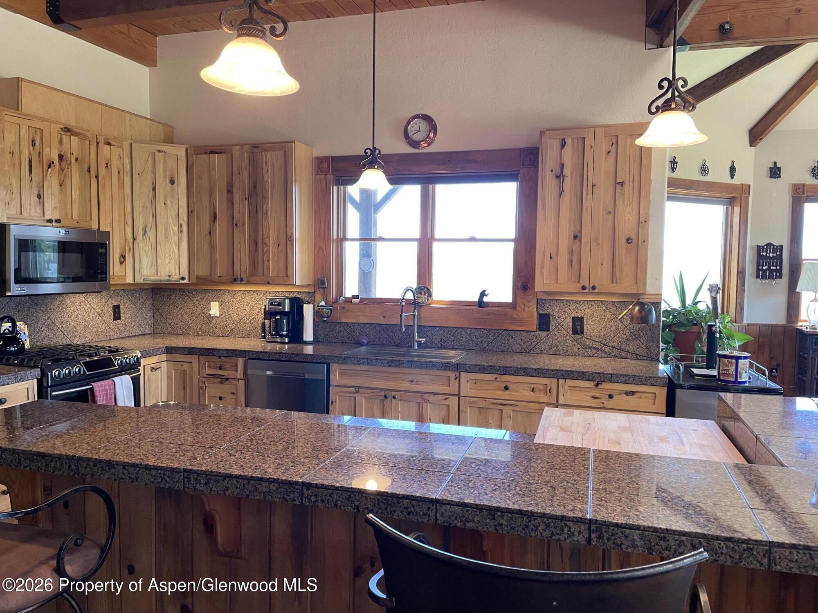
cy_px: 306
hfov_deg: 67.3
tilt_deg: -4.7
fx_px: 614
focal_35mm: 26
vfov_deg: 53.1
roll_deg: +0.0
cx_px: 409
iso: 100
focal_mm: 4.2
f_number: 1.6
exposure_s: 1/60
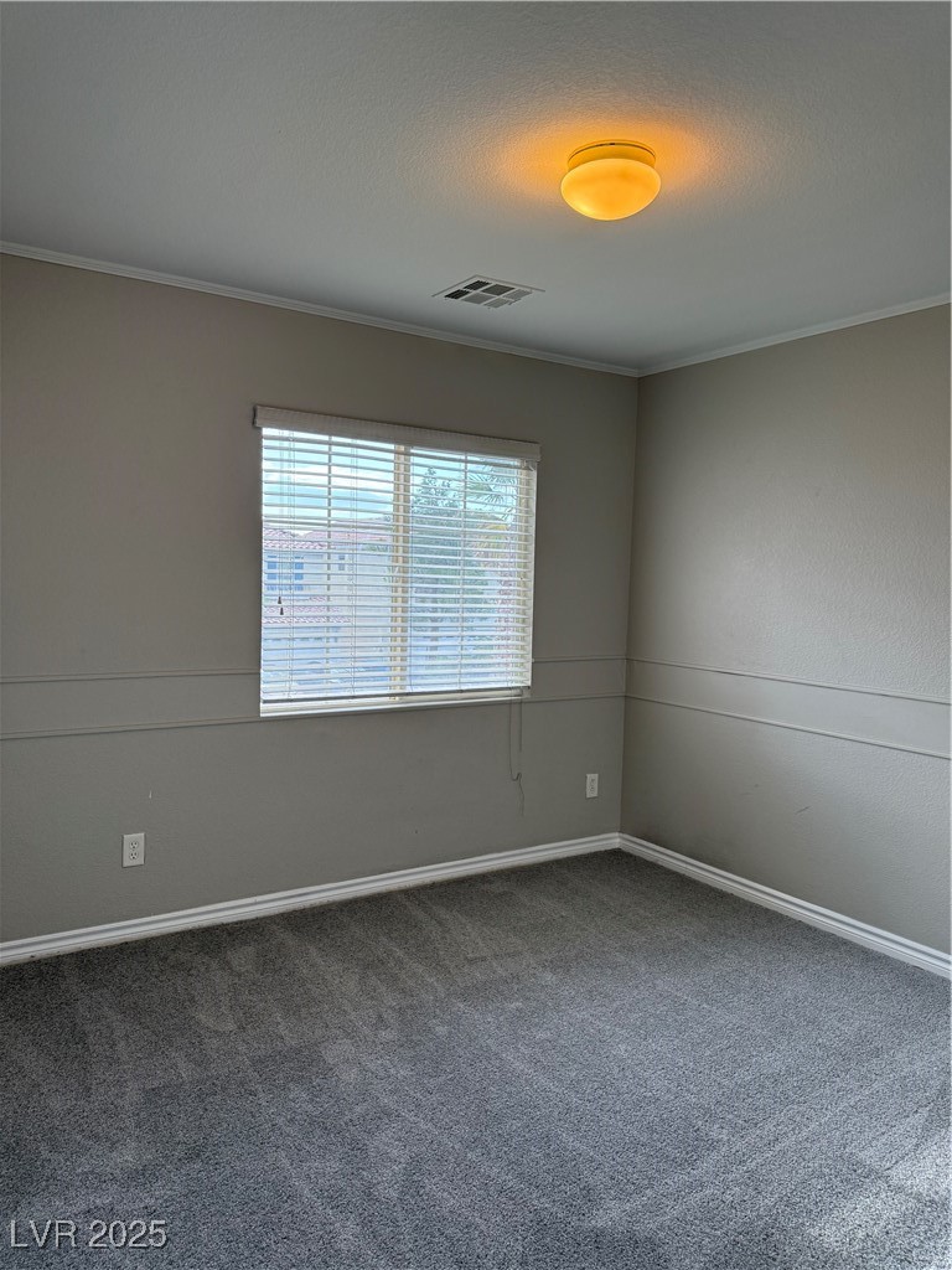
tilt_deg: -2.6
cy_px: 635
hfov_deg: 56.8
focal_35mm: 24
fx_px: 880
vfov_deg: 71.6
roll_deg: -1.2
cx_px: 476
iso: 160
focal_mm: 6.76
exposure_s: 1/237
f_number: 1.78
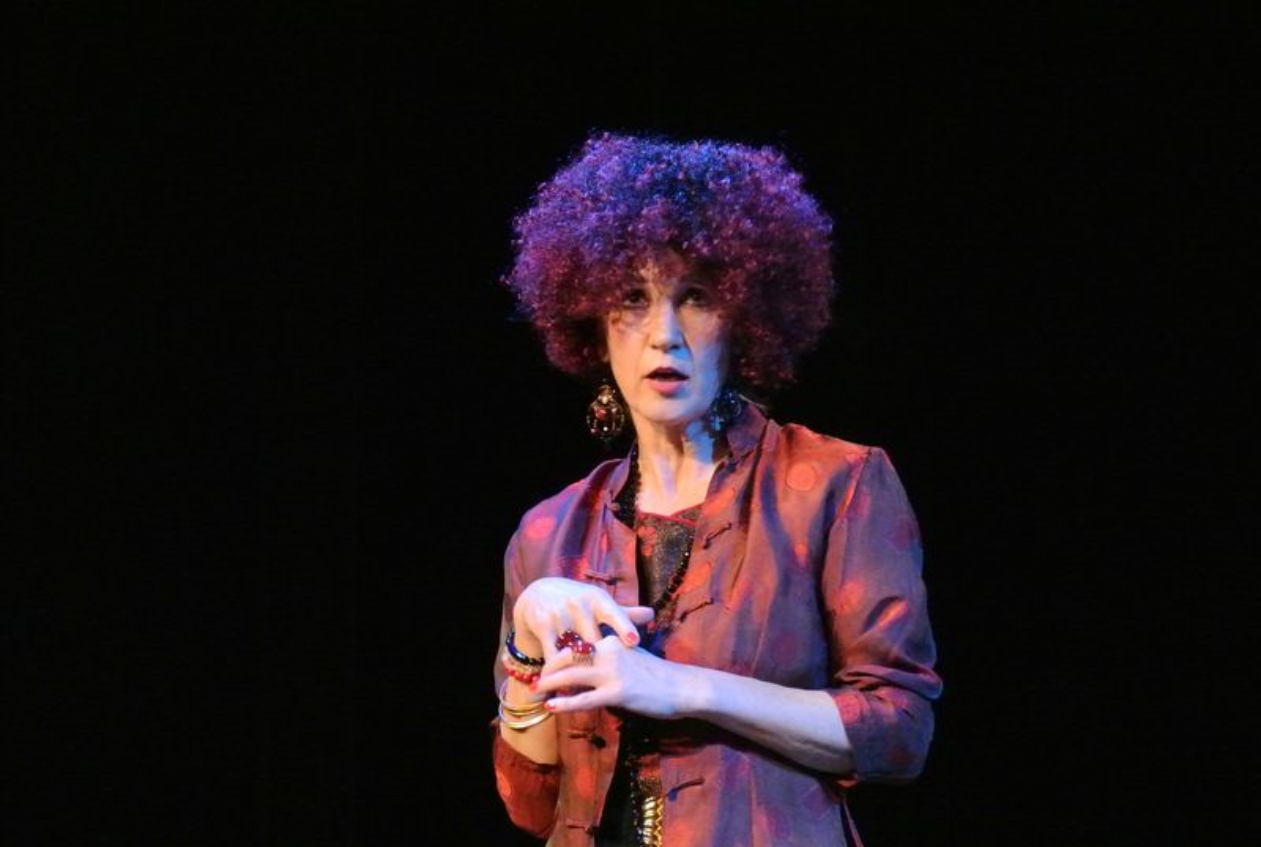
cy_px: 424
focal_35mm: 233
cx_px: 630
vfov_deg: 5.9
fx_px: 8178
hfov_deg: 8.8
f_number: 5
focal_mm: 86.5
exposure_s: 1/60
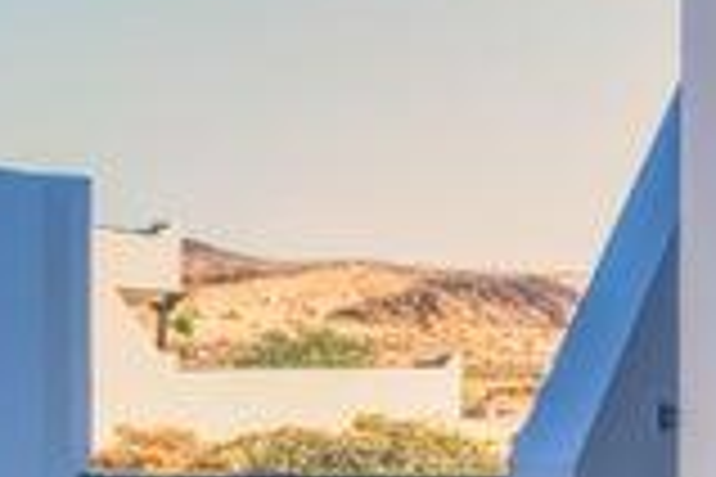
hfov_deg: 14.0
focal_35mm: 127
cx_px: 1346
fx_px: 2526
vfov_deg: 10.7
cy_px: 441
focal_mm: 28
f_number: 4.5
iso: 800
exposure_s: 1/3000
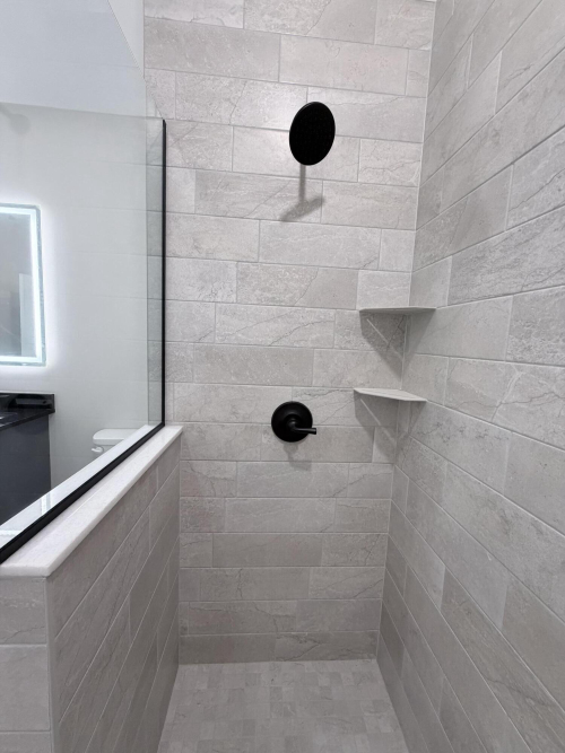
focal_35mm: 14
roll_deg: -2.8
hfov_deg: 85.7
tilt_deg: -6.3
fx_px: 305
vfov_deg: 102.1
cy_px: 376
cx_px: 282
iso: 320
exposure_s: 1/120
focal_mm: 2.22
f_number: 2.2
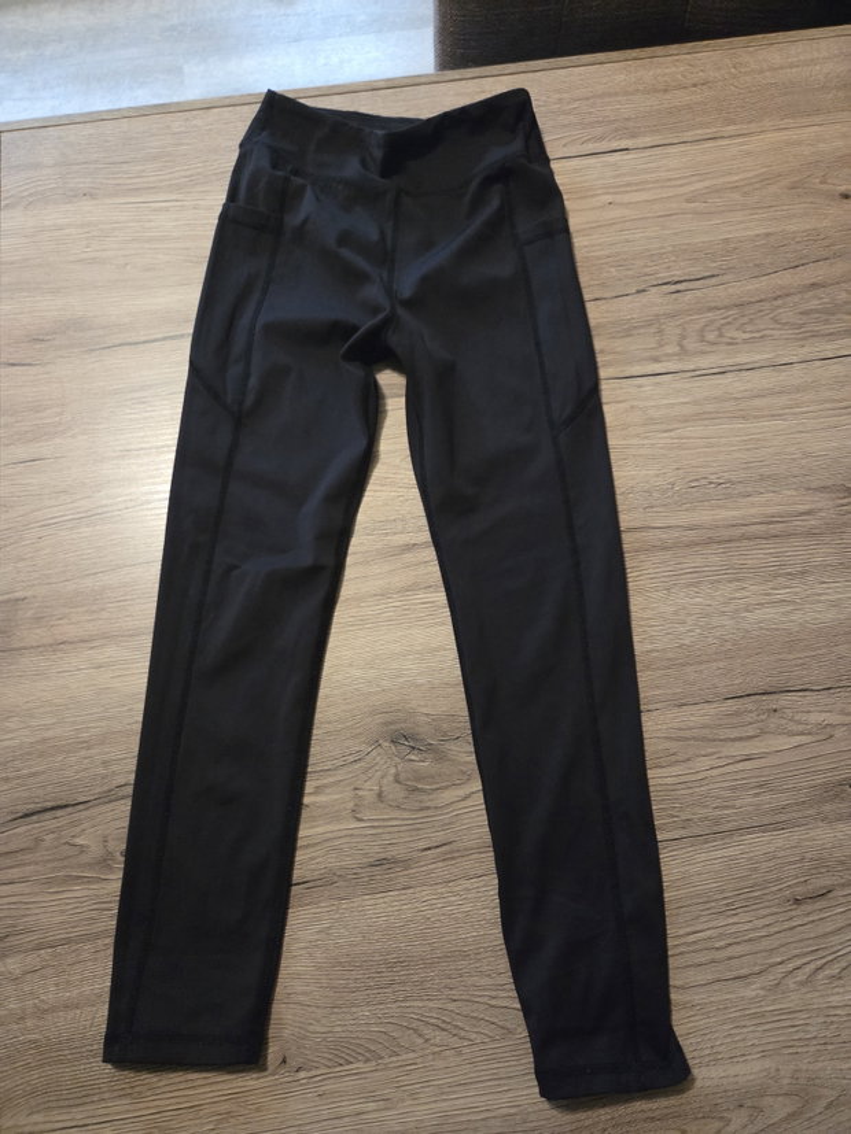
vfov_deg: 73.9
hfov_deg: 58.9
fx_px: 754
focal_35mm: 23
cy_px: 567
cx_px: 426
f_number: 1.8
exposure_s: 1/101
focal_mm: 5.4
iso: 2500
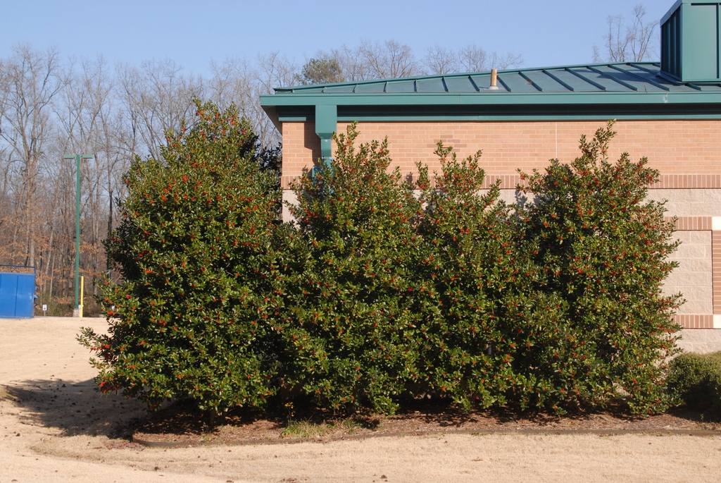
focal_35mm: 63
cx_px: 360
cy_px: 242
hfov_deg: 31.9
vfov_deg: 21.6
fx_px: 1263
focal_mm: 42
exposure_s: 1/320
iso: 400
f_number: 9
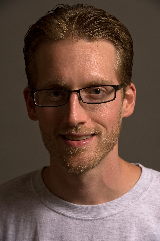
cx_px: 80
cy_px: 120
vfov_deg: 13.7
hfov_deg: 9.1
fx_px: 1001
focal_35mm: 150
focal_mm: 150
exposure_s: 1/200
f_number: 11
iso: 100
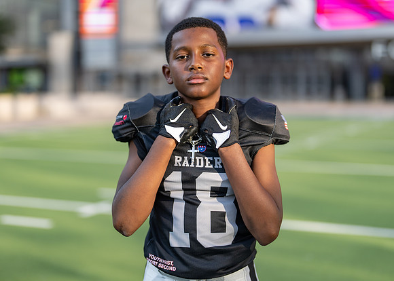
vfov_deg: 24.1
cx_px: 197
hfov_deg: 33.3
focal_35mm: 59
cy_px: 129
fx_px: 659
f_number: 1.2
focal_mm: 50
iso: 100
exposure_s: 1/2000
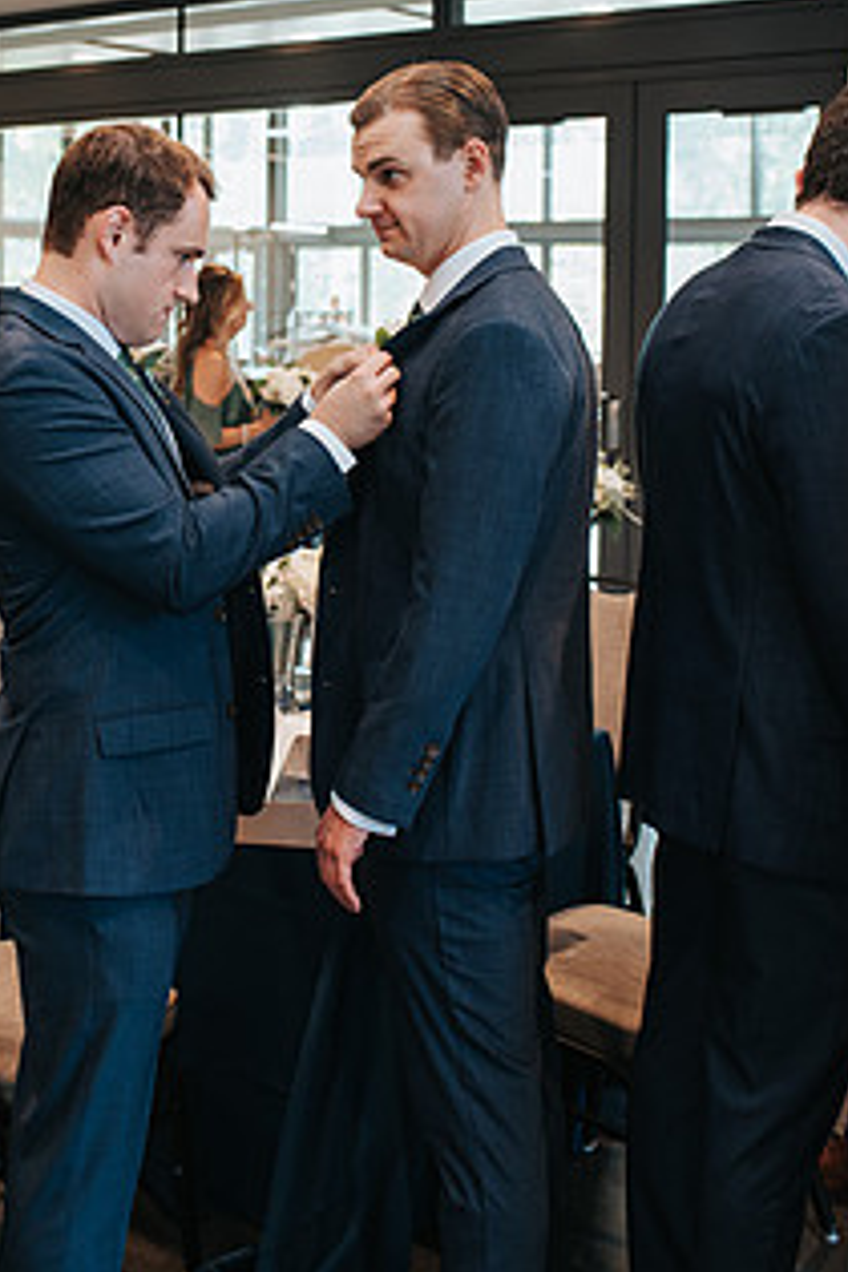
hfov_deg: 26.8
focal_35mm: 50
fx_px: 1767
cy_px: 376
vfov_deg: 38.9
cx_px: 271
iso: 1000
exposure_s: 1/160
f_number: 4
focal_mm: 35
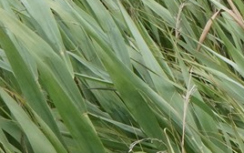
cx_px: 618
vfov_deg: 4.8
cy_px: -219
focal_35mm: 266
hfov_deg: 7.3
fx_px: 1770
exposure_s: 1/500
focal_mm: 35
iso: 1600
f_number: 16
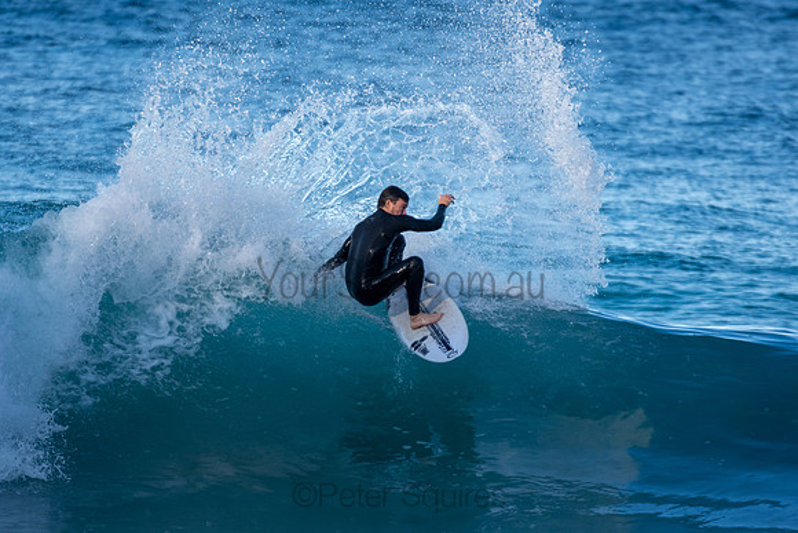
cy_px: 266
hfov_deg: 2.7
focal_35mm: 750
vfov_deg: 1.8
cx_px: 399
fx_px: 16628
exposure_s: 1/1000
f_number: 5.6
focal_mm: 500
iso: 320
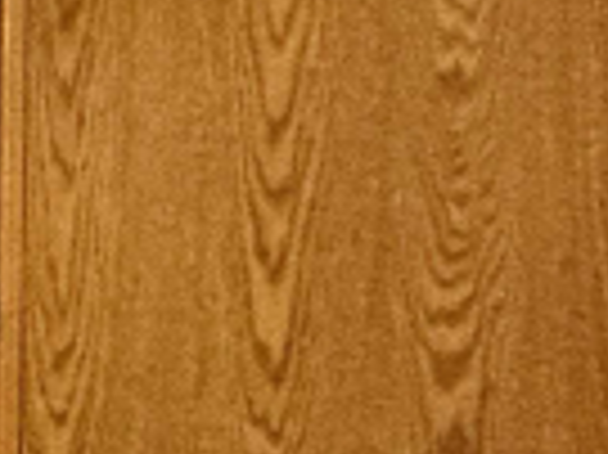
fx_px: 1211
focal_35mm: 69
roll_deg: -1.1
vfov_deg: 21.1
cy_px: 126
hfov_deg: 15.5
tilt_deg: -0.8
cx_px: -831
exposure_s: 1/60
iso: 640
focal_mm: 2.22
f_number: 2.2
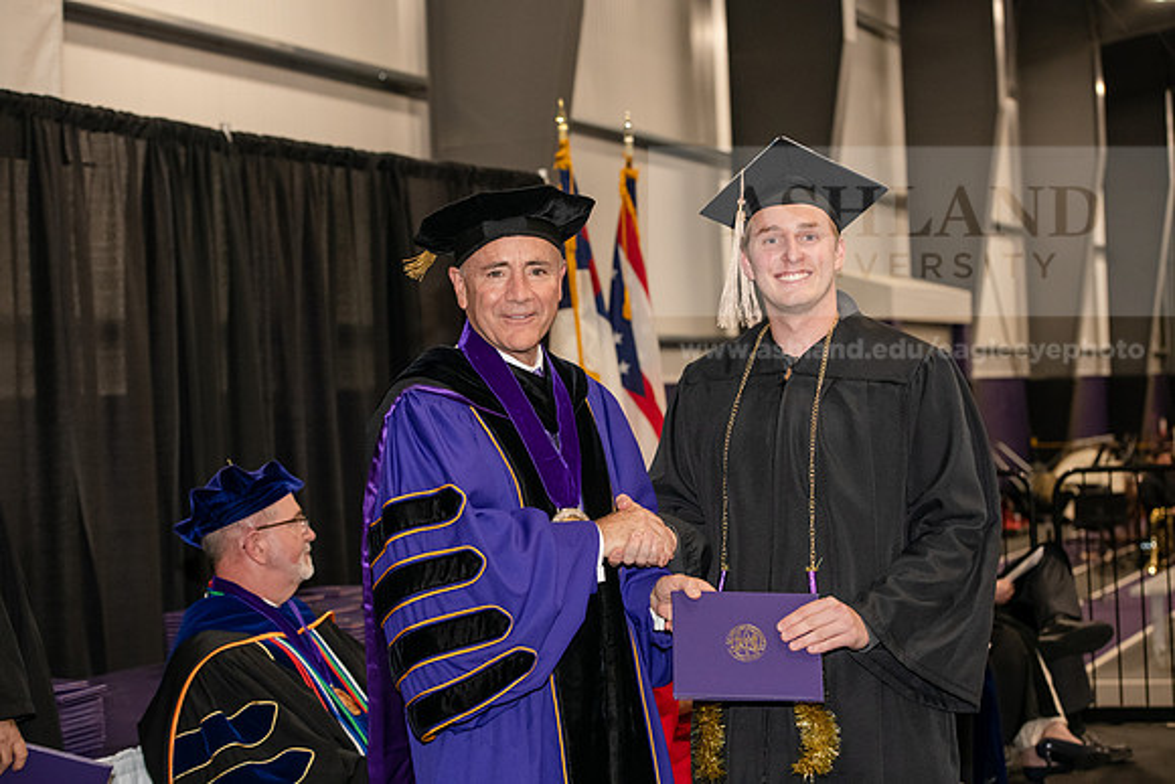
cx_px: 588
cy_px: 392
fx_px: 2285
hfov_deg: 28.8
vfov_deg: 19.5
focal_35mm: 70
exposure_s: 1/200
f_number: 5
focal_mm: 70
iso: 2500
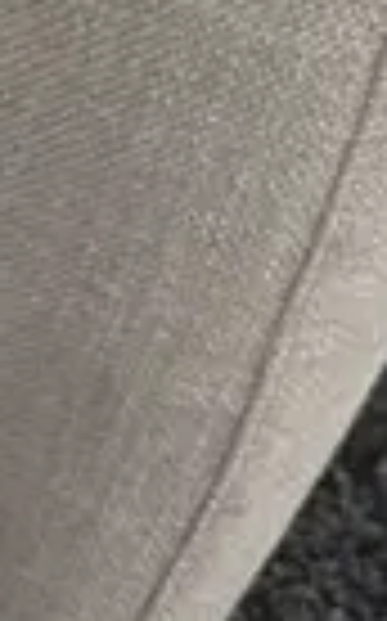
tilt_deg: -41.8
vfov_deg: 9.9
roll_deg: -4.9
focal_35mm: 189
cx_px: -616
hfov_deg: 6.5
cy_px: -832
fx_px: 3196
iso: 160
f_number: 1.78
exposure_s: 1/50
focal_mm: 6.86
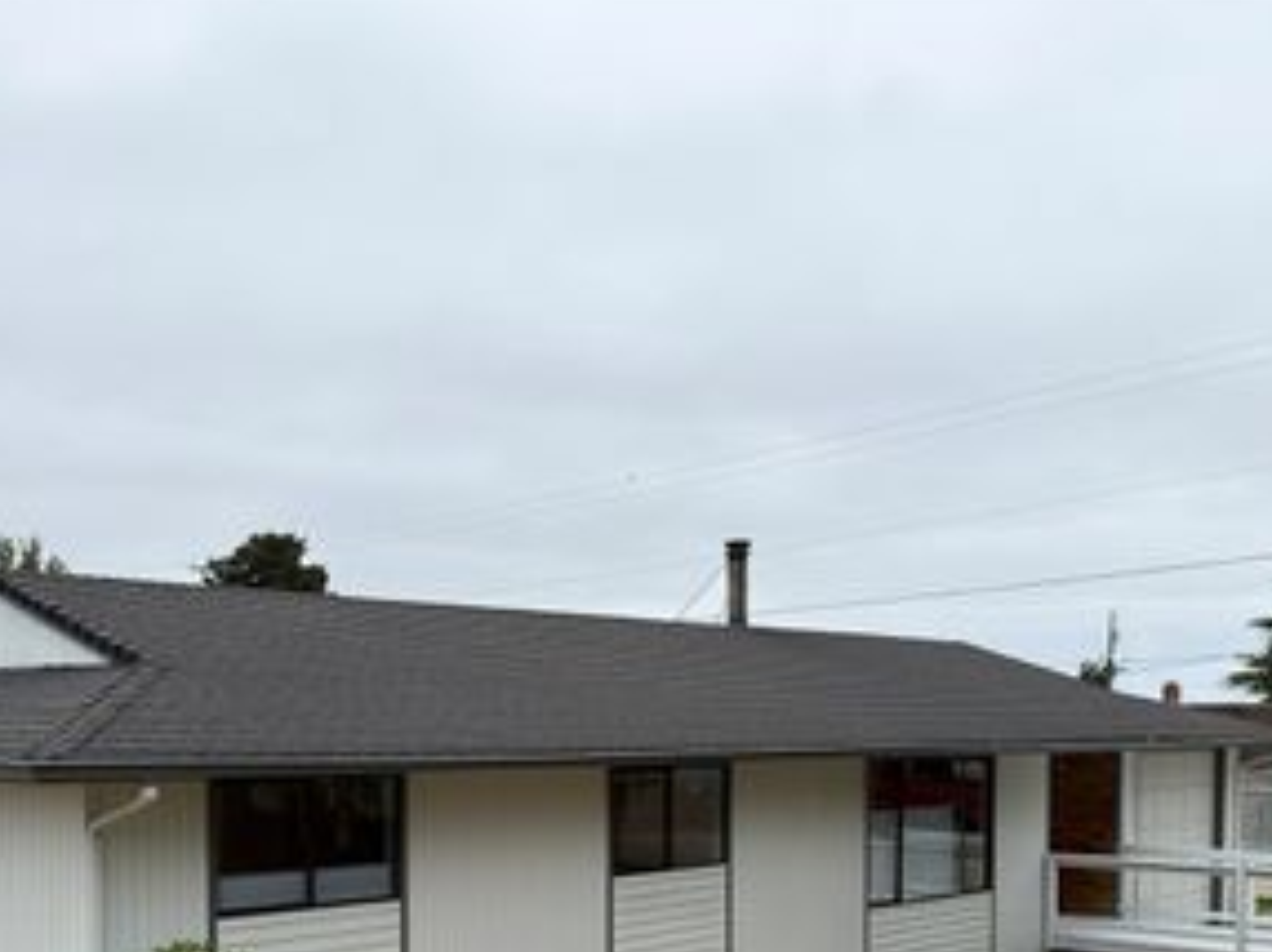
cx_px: 587
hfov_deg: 44.8
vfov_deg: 33.0
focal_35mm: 42
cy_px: 803
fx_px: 1542
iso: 64
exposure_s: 1/1330
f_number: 1.78
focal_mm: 6.76
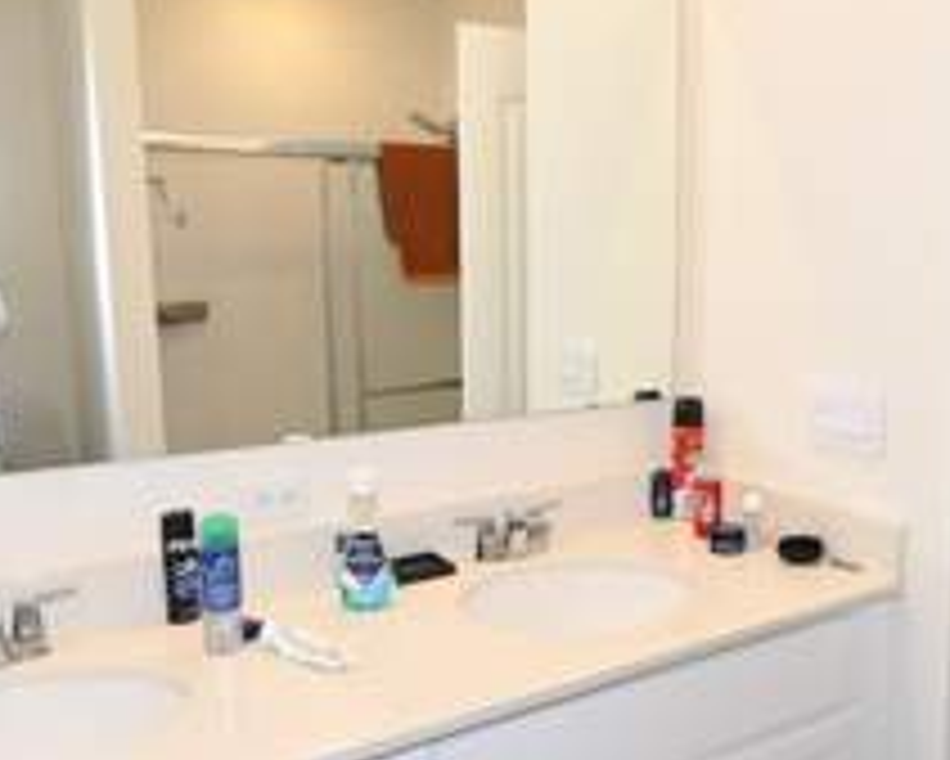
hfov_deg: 55.3
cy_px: 335
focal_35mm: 32
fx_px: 900
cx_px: 563
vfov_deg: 45.7
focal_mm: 10
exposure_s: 1/60
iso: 200
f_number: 4
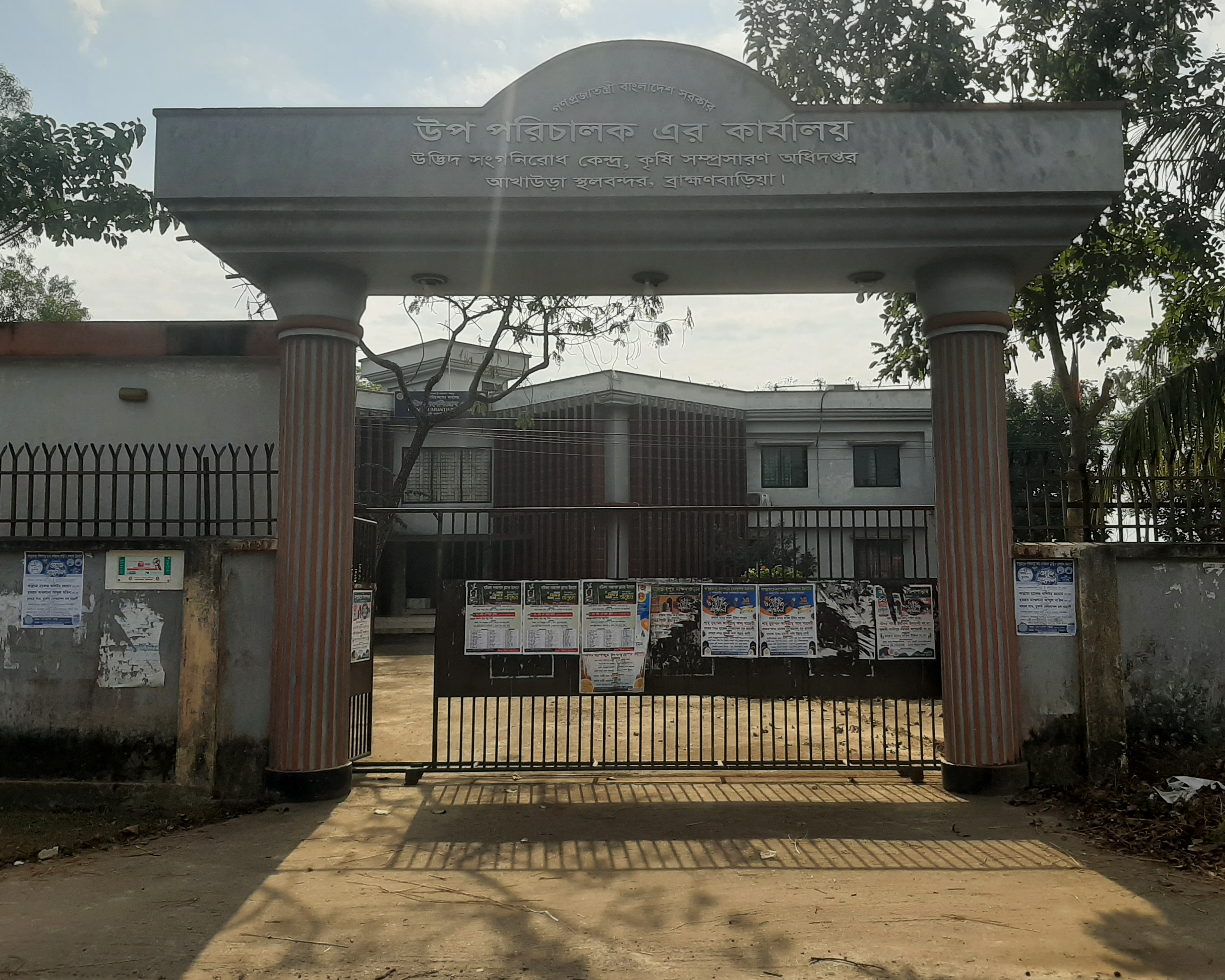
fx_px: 1088
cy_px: 484
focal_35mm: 30
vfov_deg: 48.5
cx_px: 630
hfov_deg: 58.8
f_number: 1.7
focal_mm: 3.93
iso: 40
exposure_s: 1/4367
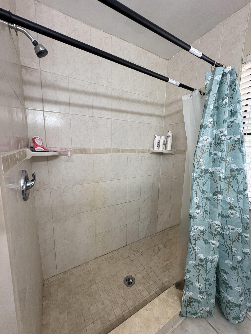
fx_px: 135
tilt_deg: -9.0
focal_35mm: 14
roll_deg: -1.6
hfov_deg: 85.7
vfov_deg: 102.1
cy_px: 167
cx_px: 126
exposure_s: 1/120
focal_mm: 2.22
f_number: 2.2
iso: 200
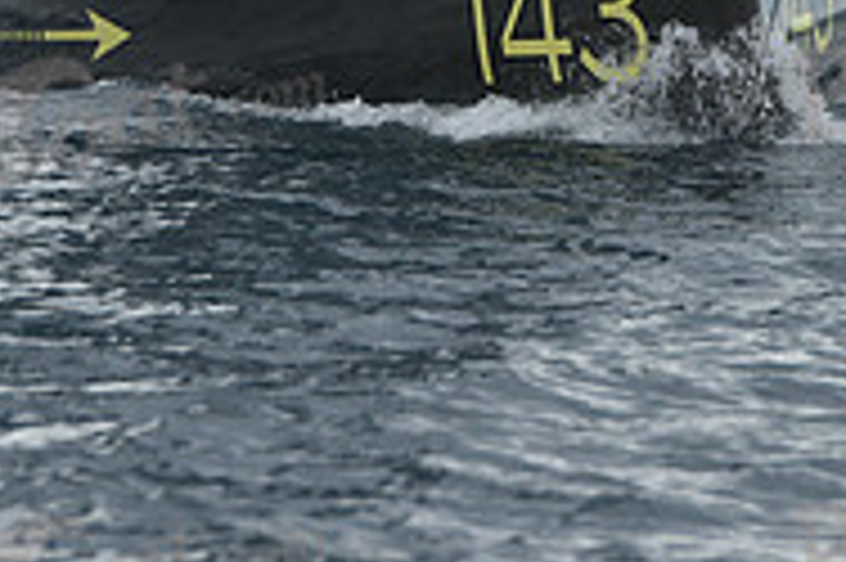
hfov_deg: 3.3
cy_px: -146
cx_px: 562
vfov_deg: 2.2
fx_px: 14487
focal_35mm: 617
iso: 250
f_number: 7.1
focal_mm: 200
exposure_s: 1/800
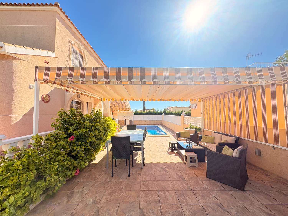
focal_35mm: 14
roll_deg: +0.5
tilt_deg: +4.2
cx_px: 144
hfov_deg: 102.1
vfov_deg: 85.7
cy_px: 108
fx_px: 116
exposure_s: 1/556
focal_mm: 2.22
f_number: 2.2
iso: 64
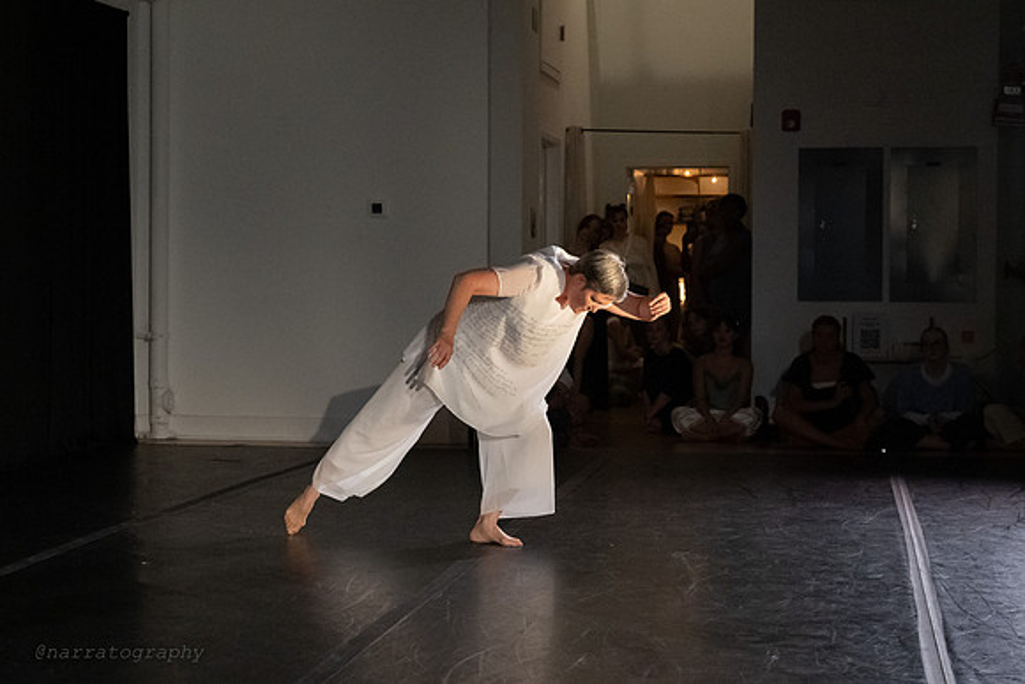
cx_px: 490
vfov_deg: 19.6
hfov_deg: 29.0
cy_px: 339
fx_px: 1978
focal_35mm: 69
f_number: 4.5
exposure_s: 1/500
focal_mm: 52
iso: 6400
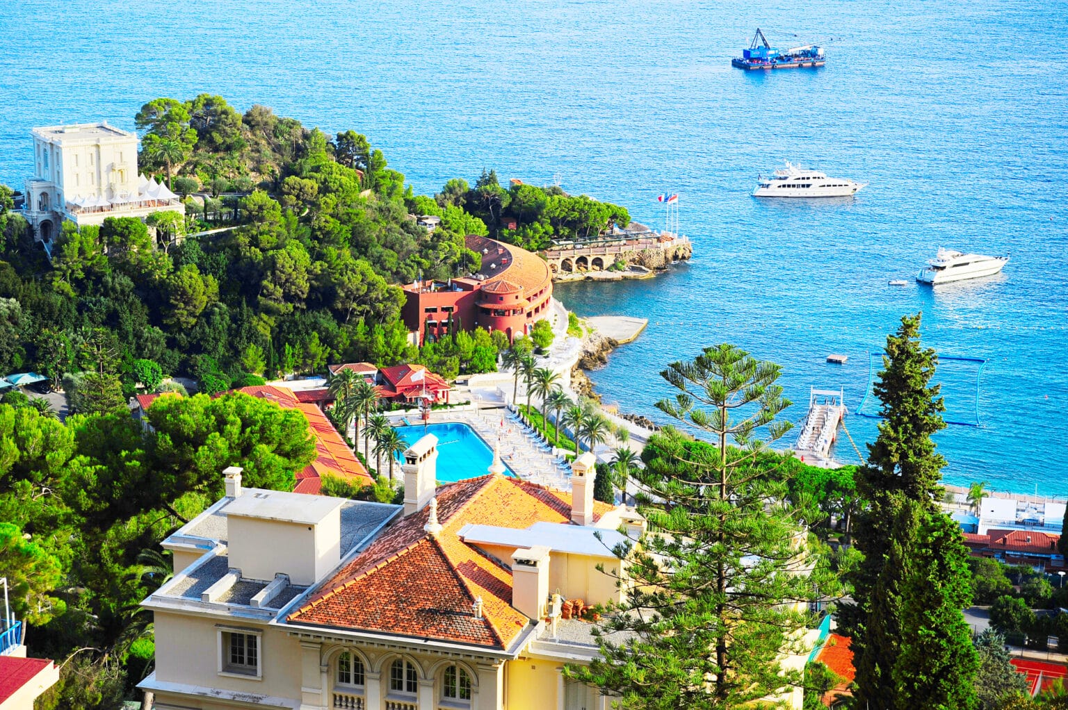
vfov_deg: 17.0
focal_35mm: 80
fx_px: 2372
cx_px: 534
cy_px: 355
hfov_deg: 25.4
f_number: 11
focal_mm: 80
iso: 200
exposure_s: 1/250
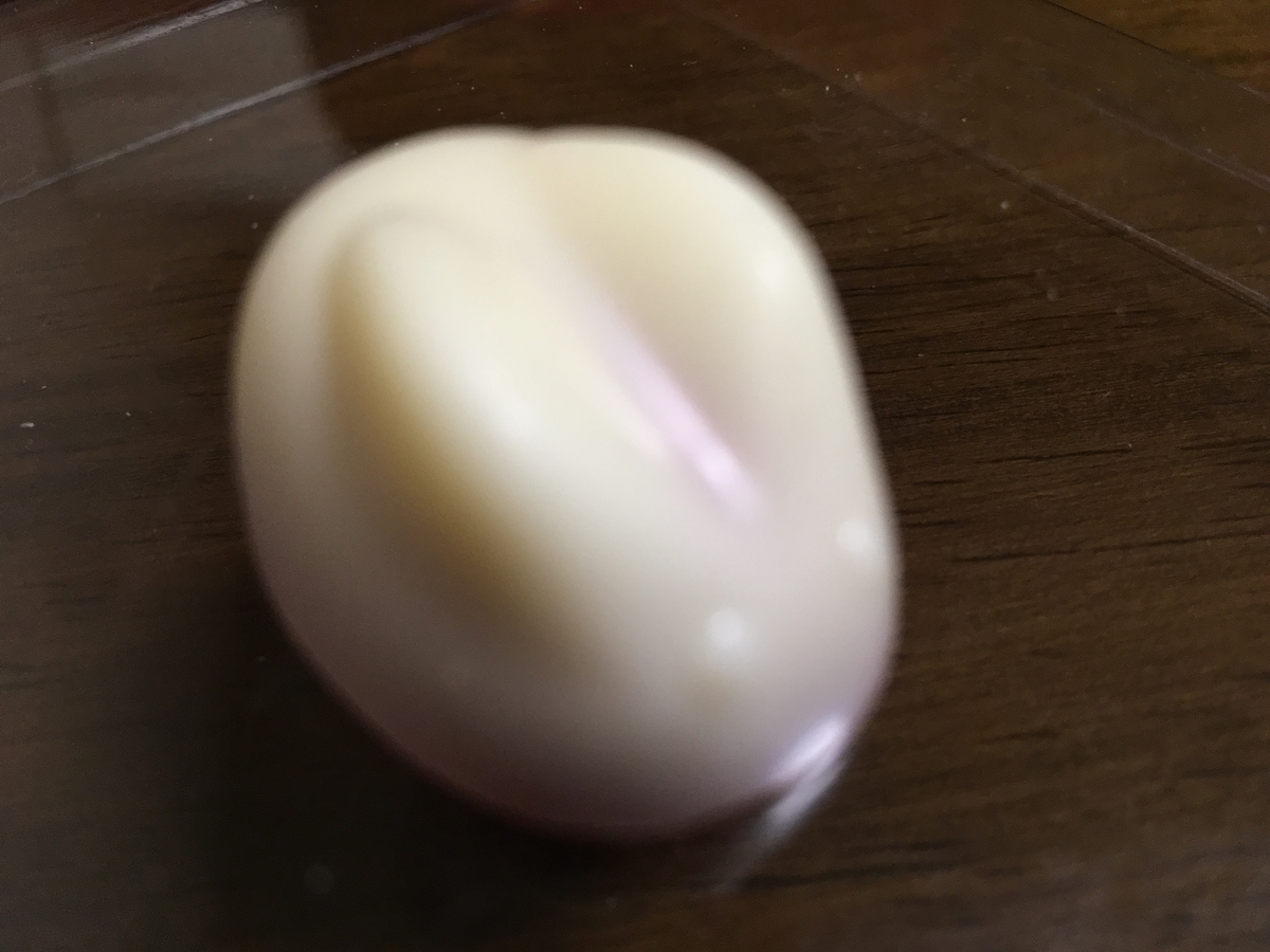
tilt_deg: -47.8
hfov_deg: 61.7
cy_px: 476
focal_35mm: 29
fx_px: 1064
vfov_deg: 48.2
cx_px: 635
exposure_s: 1/33
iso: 160
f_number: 2.2
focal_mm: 4.15
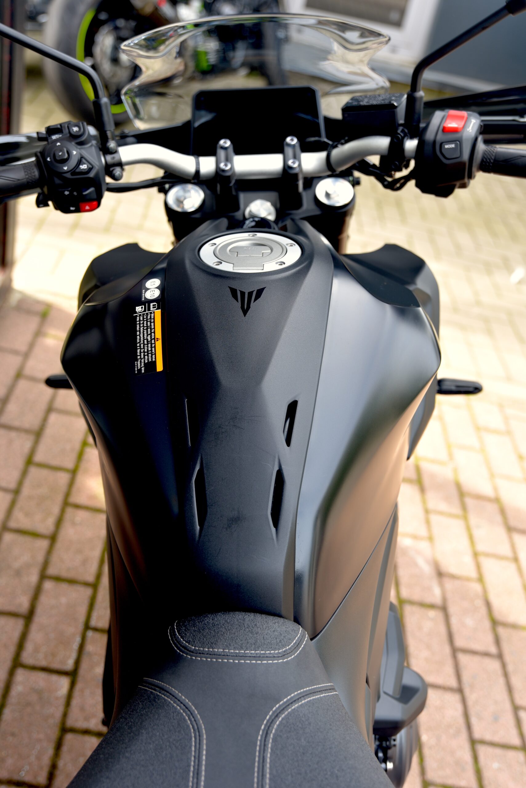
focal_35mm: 42
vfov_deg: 46.4
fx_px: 920
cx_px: 263
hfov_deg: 31.9
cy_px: 394
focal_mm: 42
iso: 100
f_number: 4
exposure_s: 1/60
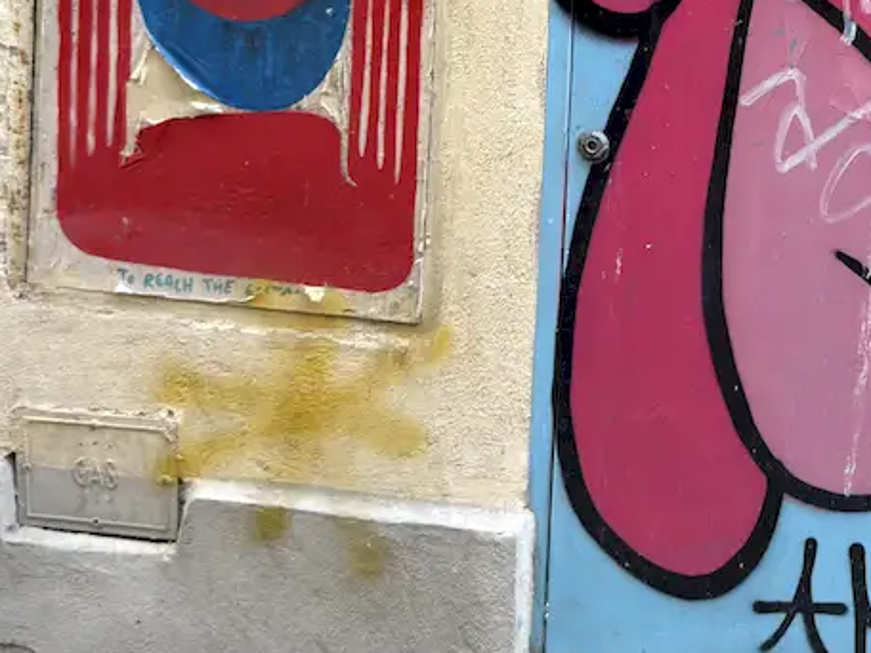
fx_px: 1988
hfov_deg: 23.8
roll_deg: -3.3
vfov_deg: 18.0
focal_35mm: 79
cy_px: -53
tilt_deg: -5.2
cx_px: 844
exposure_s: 1/64
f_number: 1.78
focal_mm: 6.76
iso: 100
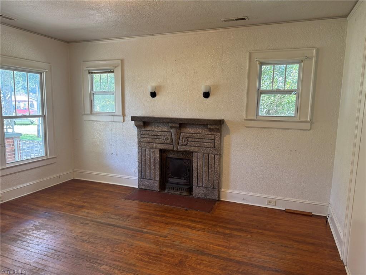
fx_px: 254
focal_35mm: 24
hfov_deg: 71.6
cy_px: 138
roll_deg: -1.9
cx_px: 183
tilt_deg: -9.2
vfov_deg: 56.8
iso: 160
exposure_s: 1/121
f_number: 1.78
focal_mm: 6.76
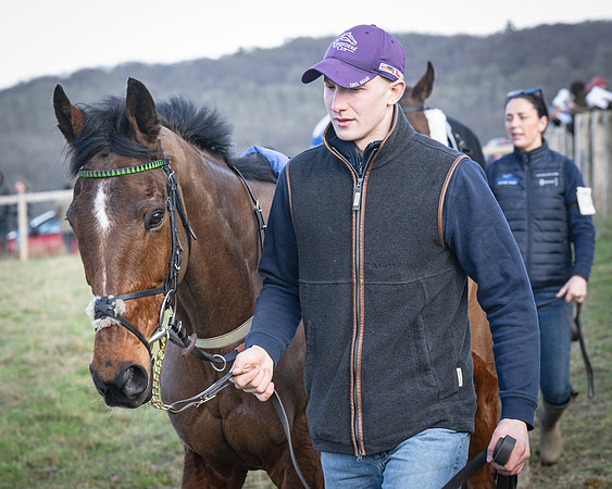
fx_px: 2782
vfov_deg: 10.0
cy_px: 228
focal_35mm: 154
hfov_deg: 12.6
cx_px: 310
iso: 400
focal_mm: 84
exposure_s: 1/400
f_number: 5
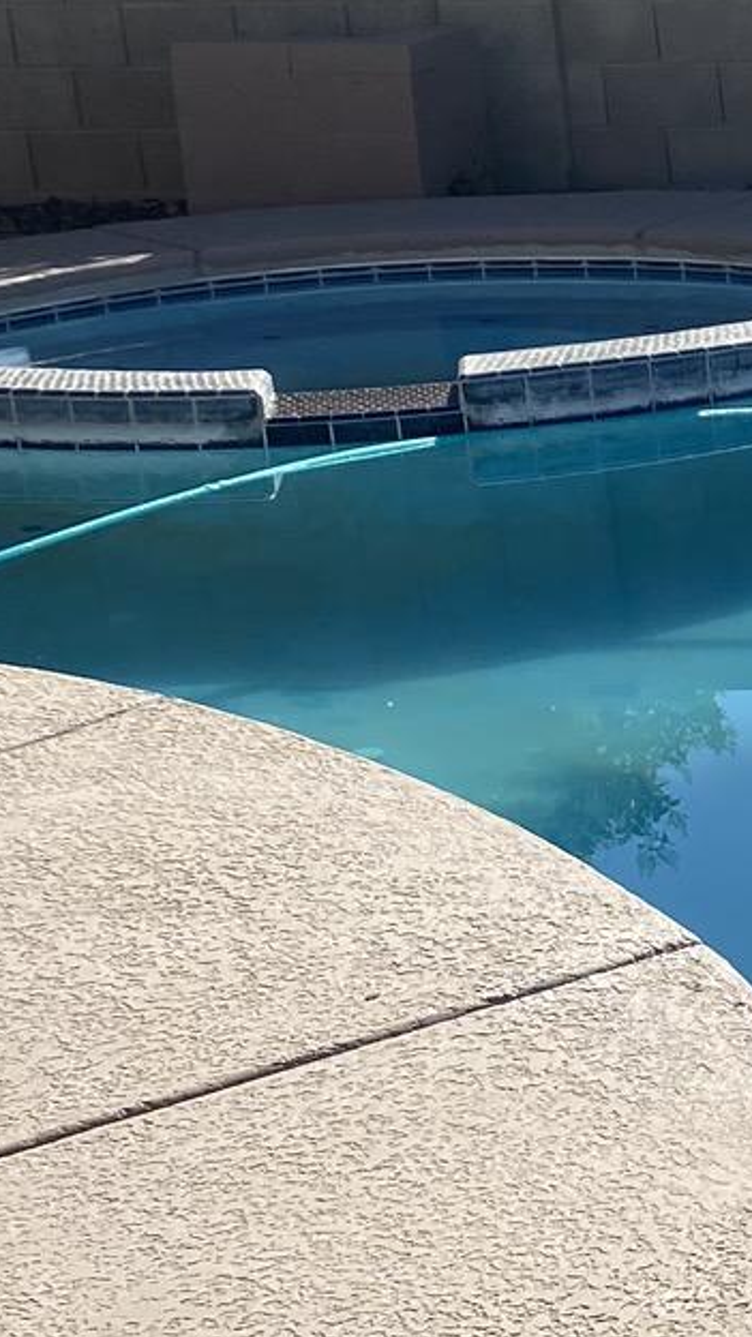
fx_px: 3297
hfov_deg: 11.7
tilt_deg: -18.5
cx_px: 1498
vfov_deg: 22.9
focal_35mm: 93
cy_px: 799
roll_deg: +1.1
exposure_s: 1/3205
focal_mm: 4.25
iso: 32
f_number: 1.8
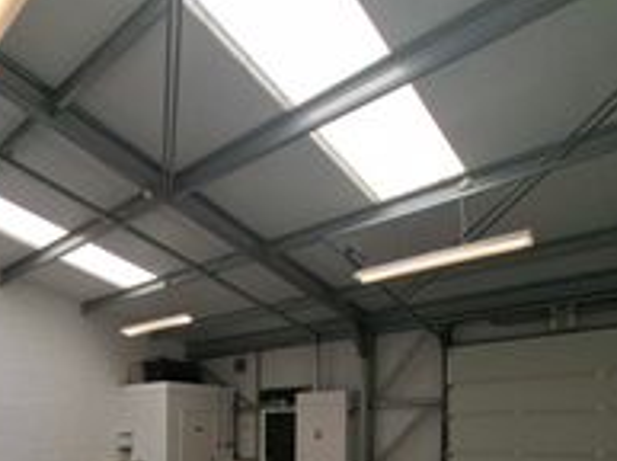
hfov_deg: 62.9
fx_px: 480
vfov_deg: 44.1
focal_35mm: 27
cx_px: 182
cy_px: 455
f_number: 2.2
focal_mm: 1.74
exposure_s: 1/120
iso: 40
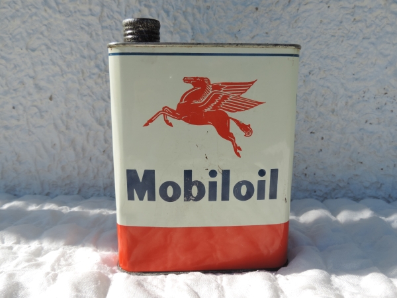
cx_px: 198
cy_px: 149
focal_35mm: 30
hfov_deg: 60.0
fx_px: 344
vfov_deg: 46.8
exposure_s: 1/1000
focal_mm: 5.3
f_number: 3.1
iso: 80
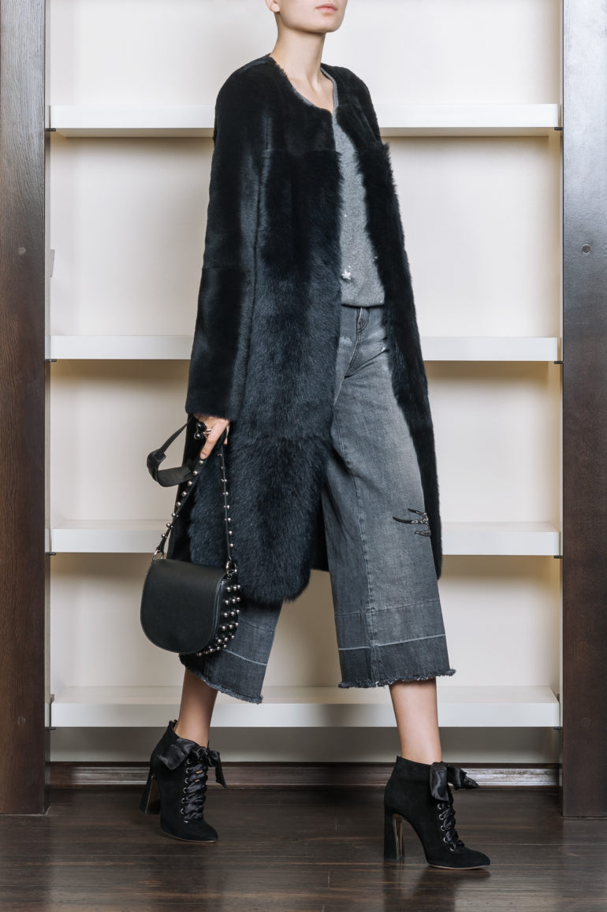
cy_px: 456
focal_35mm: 85
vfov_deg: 23.9
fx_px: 2152
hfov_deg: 16.1
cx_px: 304
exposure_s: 1/125
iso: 200
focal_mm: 85
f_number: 10
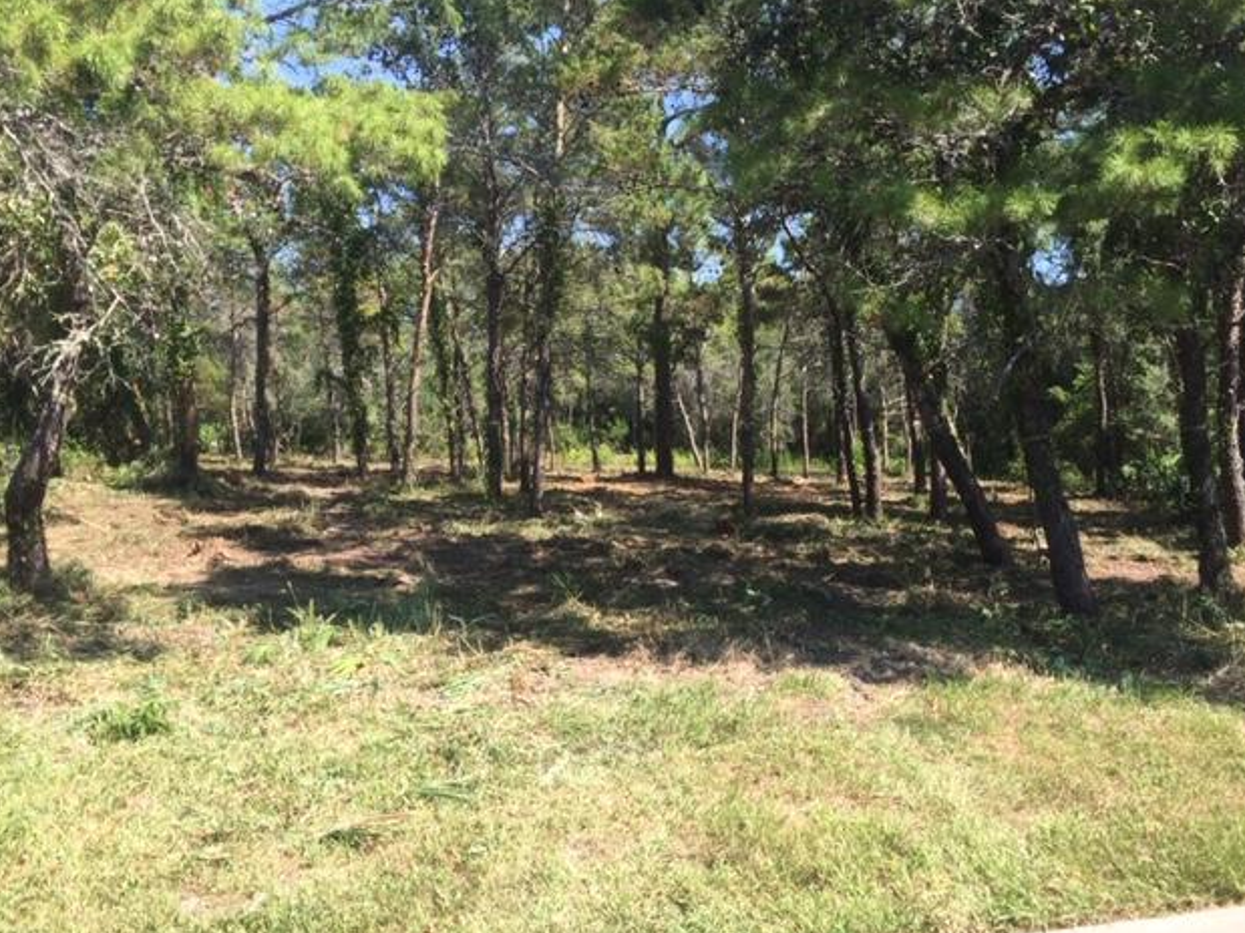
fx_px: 1079
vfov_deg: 46.8
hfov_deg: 60.0
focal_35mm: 30
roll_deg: -1.3
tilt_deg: +1.8
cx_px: 632
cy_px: 475
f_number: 2.2
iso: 32
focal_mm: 4.15
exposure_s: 1/659
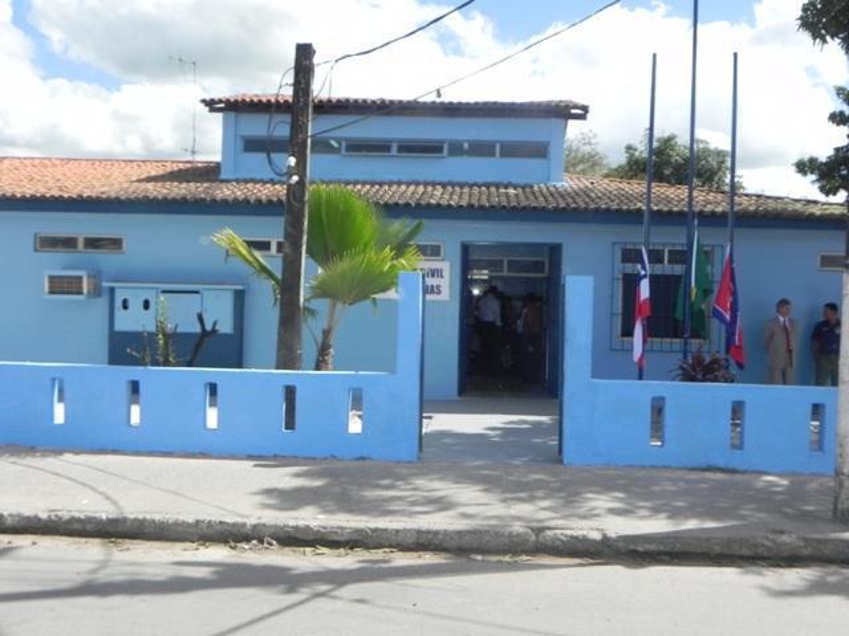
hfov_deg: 55.4
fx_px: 809
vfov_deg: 42.9
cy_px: 318
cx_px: 424
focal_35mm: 33
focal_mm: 5.9
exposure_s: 1/717
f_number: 4.5
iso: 160
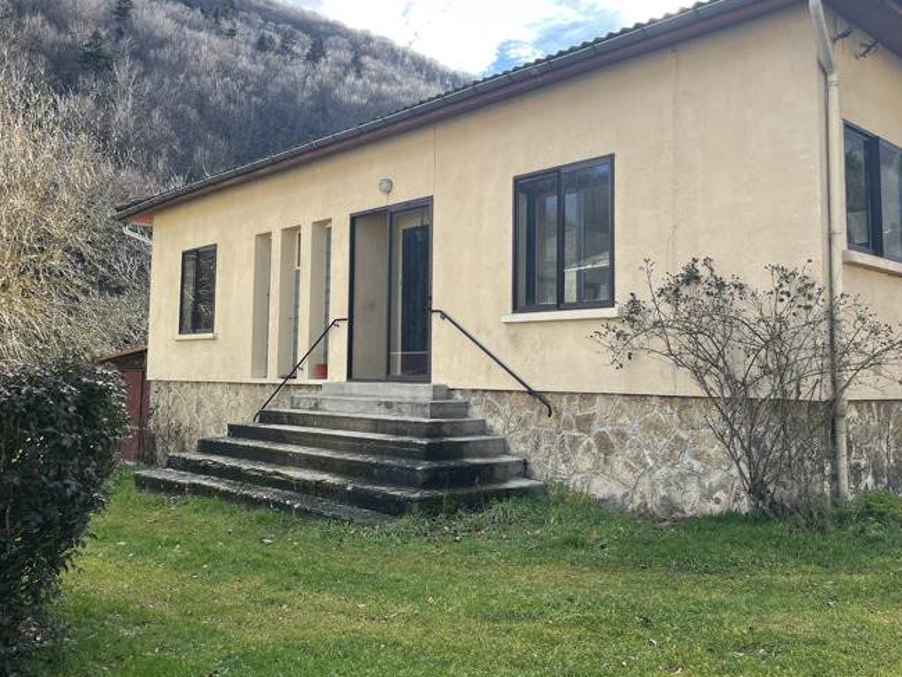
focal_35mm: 32
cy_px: 300
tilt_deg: +6.0
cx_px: 433
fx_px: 834
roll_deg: -0.7
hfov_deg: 56.8
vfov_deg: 44.1
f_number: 1.6
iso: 50
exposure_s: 1/913
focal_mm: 5.1
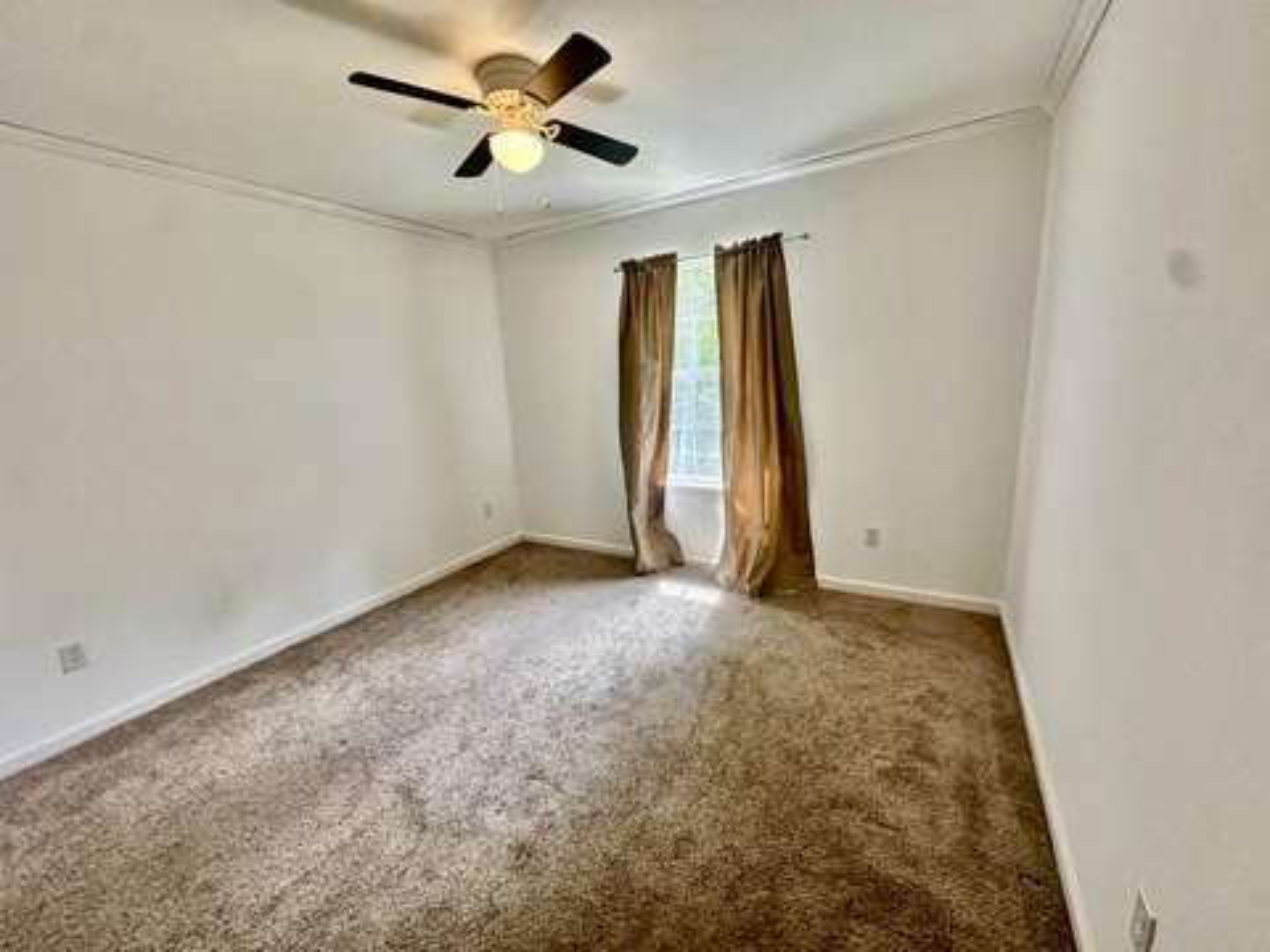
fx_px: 514
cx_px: 635
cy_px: 476
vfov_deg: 85.7
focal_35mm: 14
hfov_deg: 102.1
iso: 250
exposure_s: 1/120
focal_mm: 2.22
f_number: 2.2
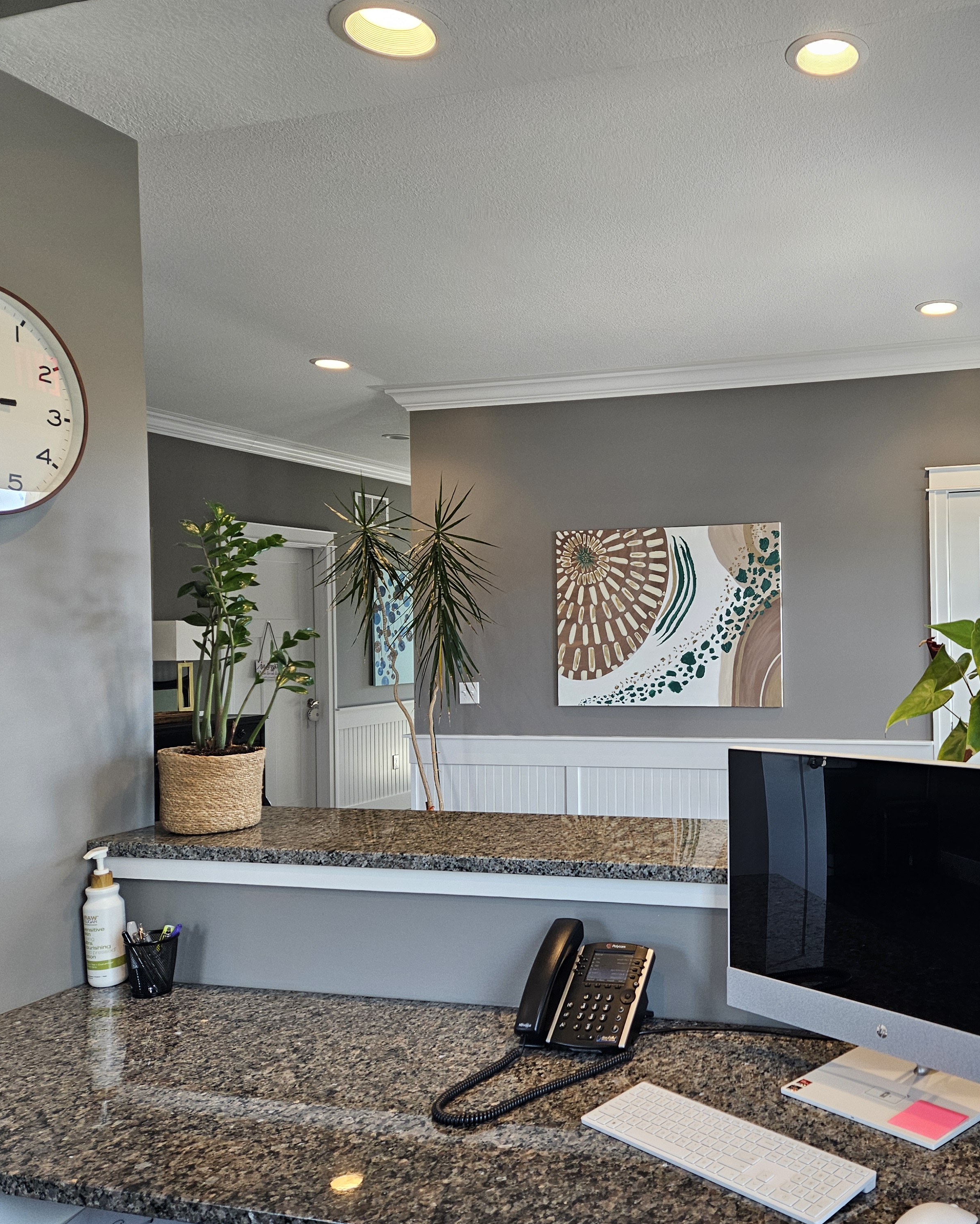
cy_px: 612
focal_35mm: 30
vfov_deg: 58.8
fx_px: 1087
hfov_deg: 46.0
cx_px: 783
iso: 125
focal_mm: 5.4
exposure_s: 1/120
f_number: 1.8
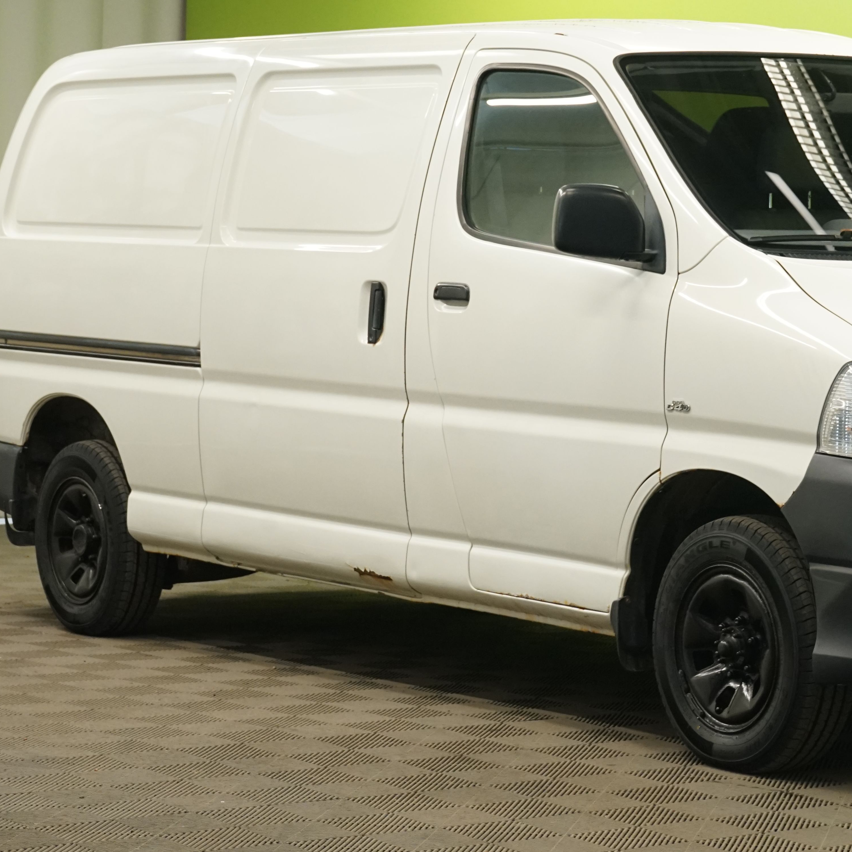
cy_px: 336
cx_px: 677
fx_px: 3314
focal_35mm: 119
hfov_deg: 14.6
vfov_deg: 14.6
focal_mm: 70
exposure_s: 1/25
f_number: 9
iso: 2000
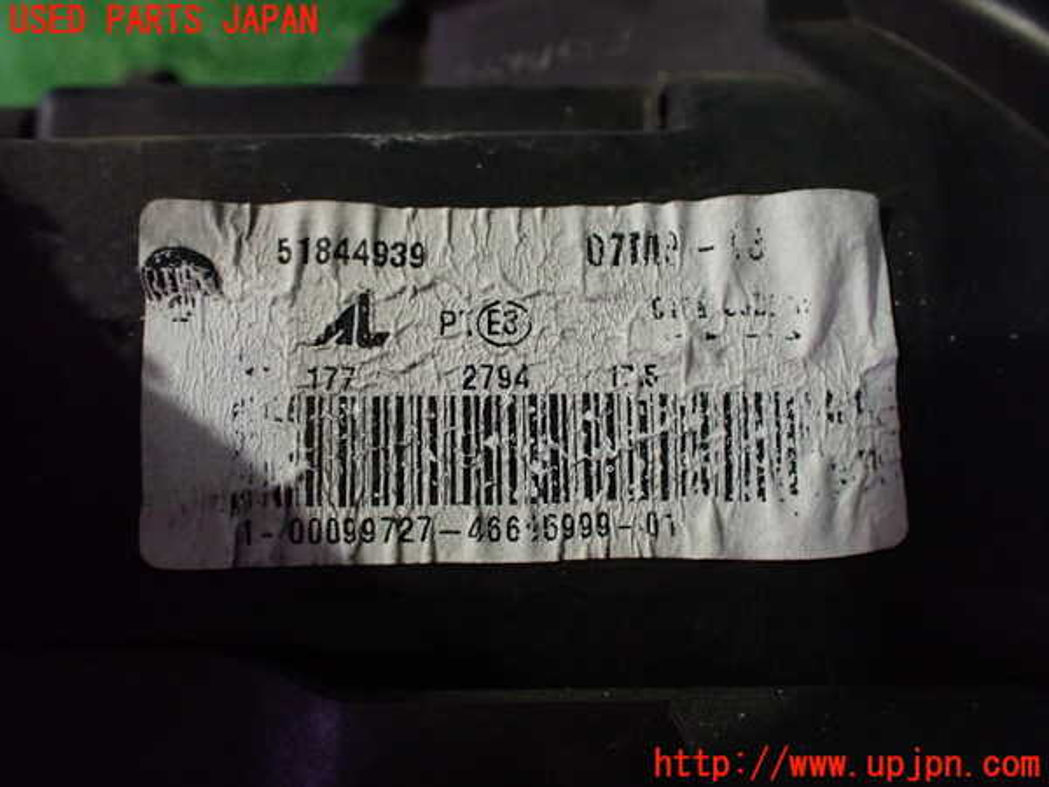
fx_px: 909
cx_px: 524
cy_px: 394
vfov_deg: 46.8
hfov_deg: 60.0
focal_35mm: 30
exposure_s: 1/50
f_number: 2.3
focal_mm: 5.4
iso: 800
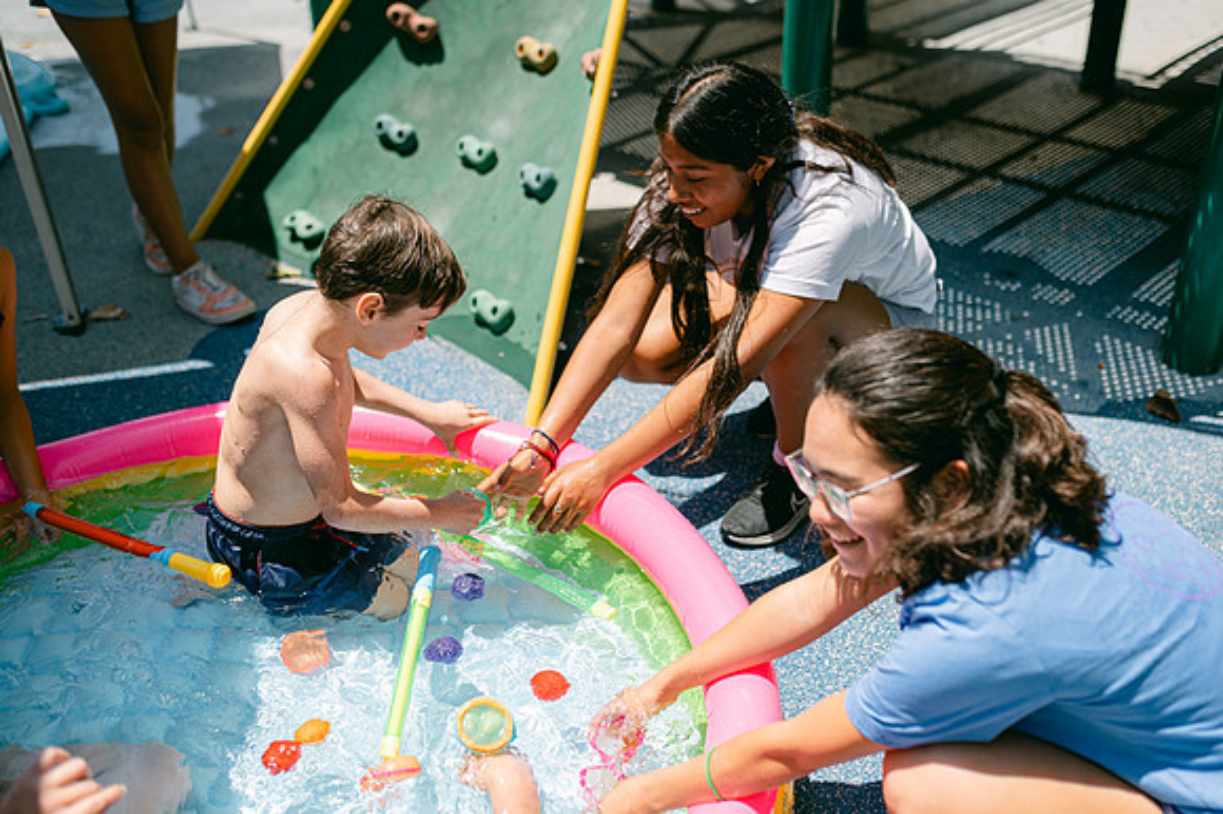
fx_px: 1246
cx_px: 634
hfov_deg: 52.3
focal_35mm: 37
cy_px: 387
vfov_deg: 36.2
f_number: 2
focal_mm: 35
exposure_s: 1/5000
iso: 100
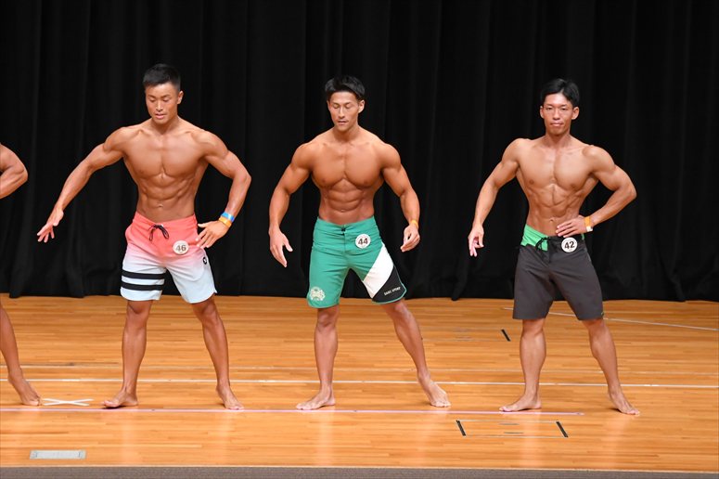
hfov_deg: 9.2
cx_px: 360
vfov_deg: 6.1
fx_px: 4492
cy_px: 240
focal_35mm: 225
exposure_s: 1/400
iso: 4000
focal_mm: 150
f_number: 5.6
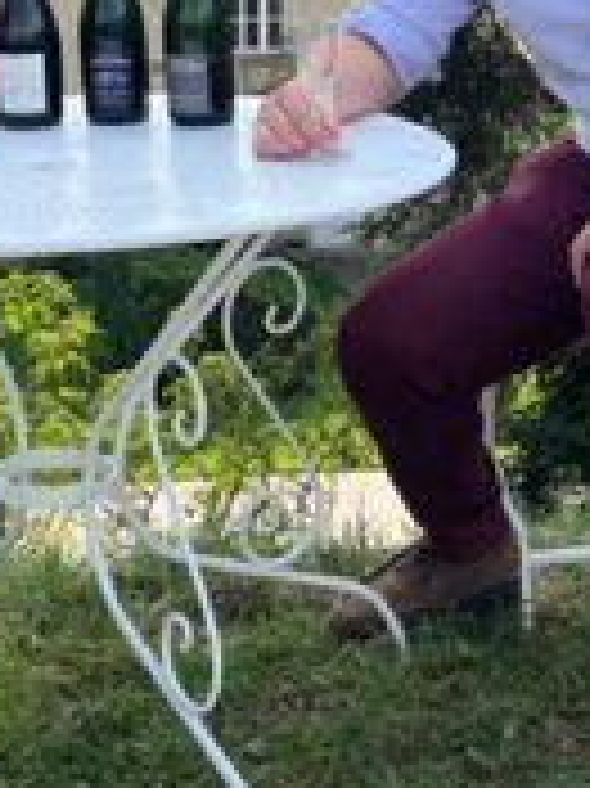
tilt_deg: +2.2
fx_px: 2162
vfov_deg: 19.6
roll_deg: -0.2
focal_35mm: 95
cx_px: 5
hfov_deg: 15.3
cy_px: -122
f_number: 1.6
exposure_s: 1/3521
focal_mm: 5.1
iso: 50
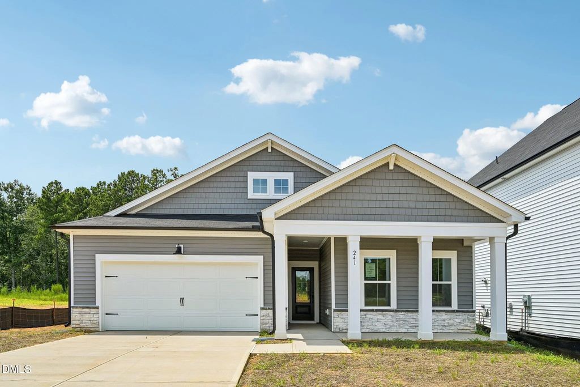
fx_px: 338
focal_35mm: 21
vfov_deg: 59.5
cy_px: 194
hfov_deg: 81.2
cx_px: 290
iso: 100
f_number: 8
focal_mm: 21
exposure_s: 1/500
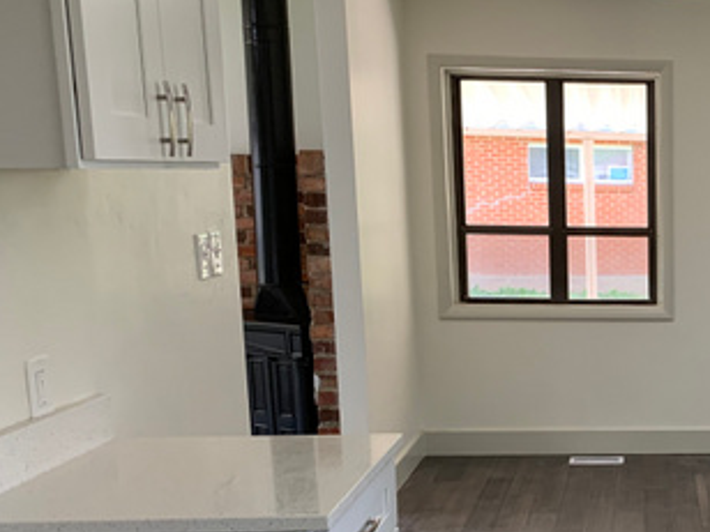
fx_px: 1108
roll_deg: -0.5
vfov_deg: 26.7
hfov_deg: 32.5
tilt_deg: -9.7
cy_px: 398
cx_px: 719
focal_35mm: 54
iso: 100
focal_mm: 4.25
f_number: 1.8
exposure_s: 1/106
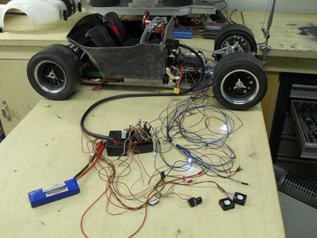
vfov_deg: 40.7
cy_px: 119
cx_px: 158
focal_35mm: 35
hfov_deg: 52.6
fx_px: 321
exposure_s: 1/30
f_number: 2.8
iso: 160
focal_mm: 6.2
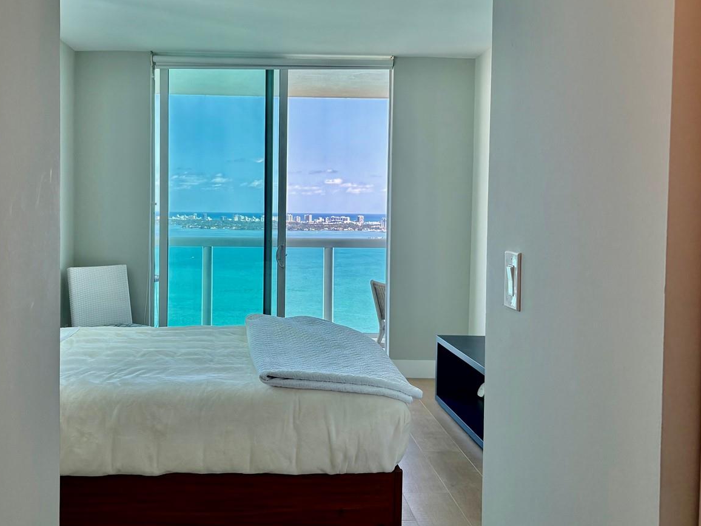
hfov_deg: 50.9
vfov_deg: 39.6
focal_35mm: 36
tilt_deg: -2.0
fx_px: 729
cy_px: 226
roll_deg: -0.1
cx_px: 273
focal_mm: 5.96
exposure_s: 1/531
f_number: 1.6
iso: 64
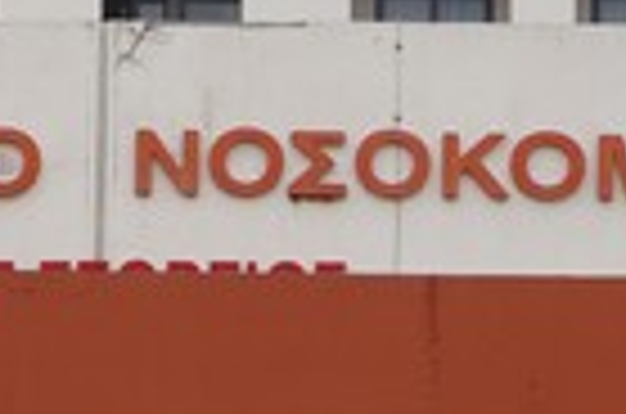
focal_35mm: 301
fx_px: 5230
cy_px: 693
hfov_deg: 6.8
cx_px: 14
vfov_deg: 4.5
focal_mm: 29
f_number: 10
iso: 100
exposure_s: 1/125
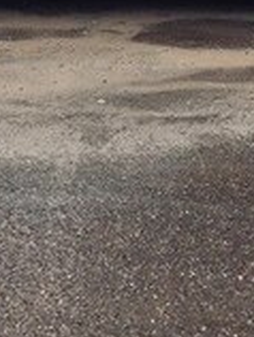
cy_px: -81
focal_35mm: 91
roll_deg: -1.5
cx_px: 96
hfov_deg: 16.3
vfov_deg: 20.0
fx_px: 888
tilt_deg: -10.0
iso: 32
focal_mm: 4.15
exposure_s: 1/149
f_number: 2.2
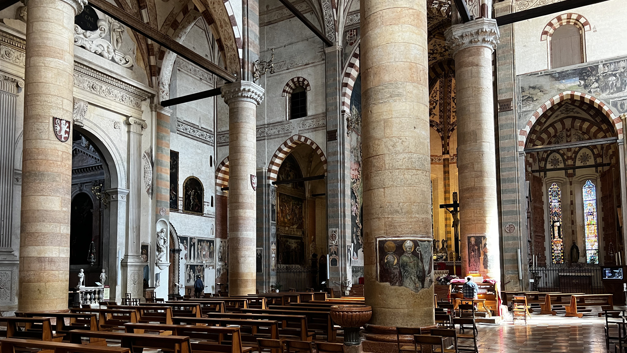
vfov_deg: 39.7
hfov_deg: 66.1
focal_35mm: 29
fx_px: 482
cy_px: 233
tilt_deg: +4.9
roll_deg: +0.7
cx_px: 307
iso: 250
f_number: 1.5
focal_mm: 5.7
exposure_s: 1/50
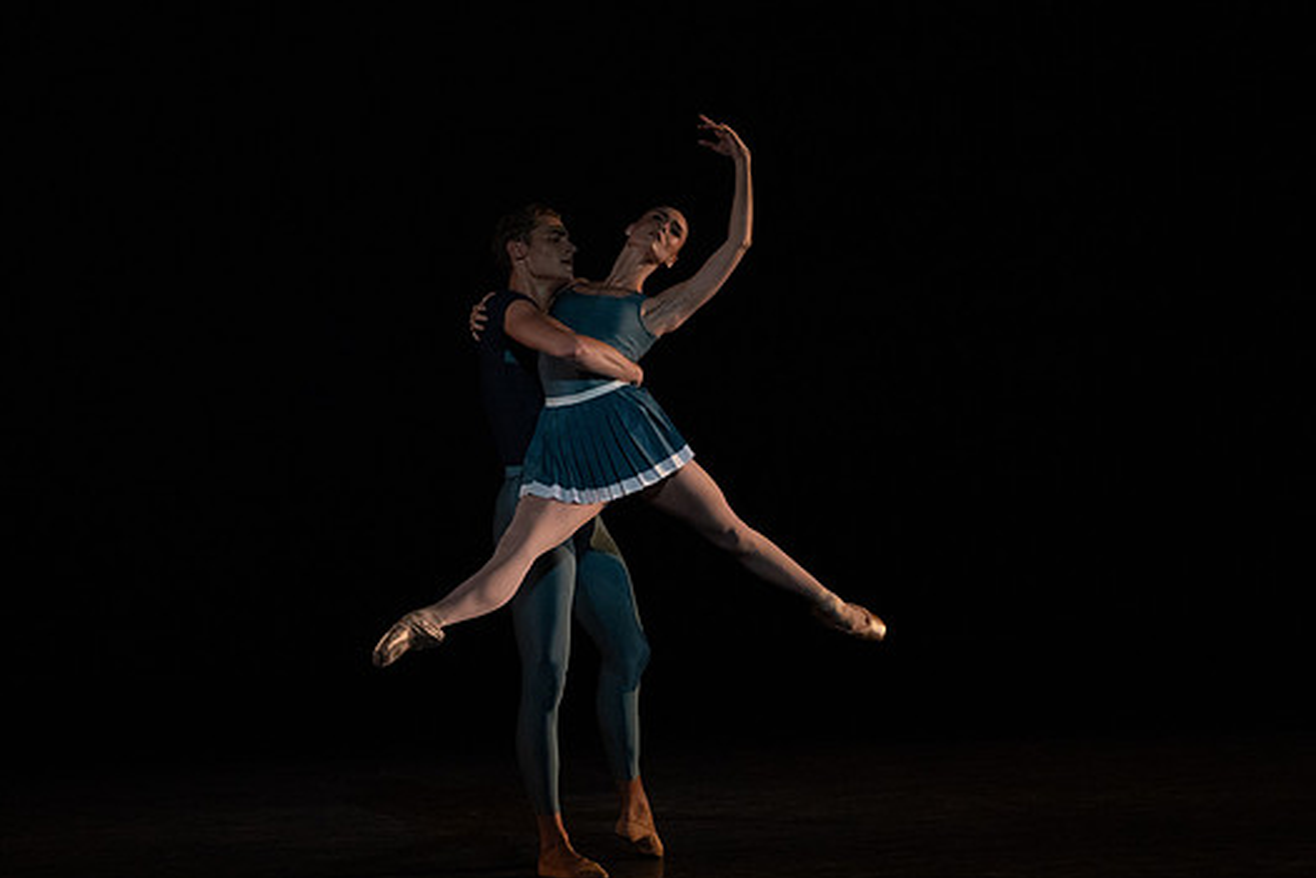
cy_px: 419
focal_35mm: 384
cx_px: 661
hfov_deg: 5.4
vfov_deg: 3.6
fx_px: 14040
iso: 8000
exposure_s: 1/320
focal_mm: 348
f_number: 5.6
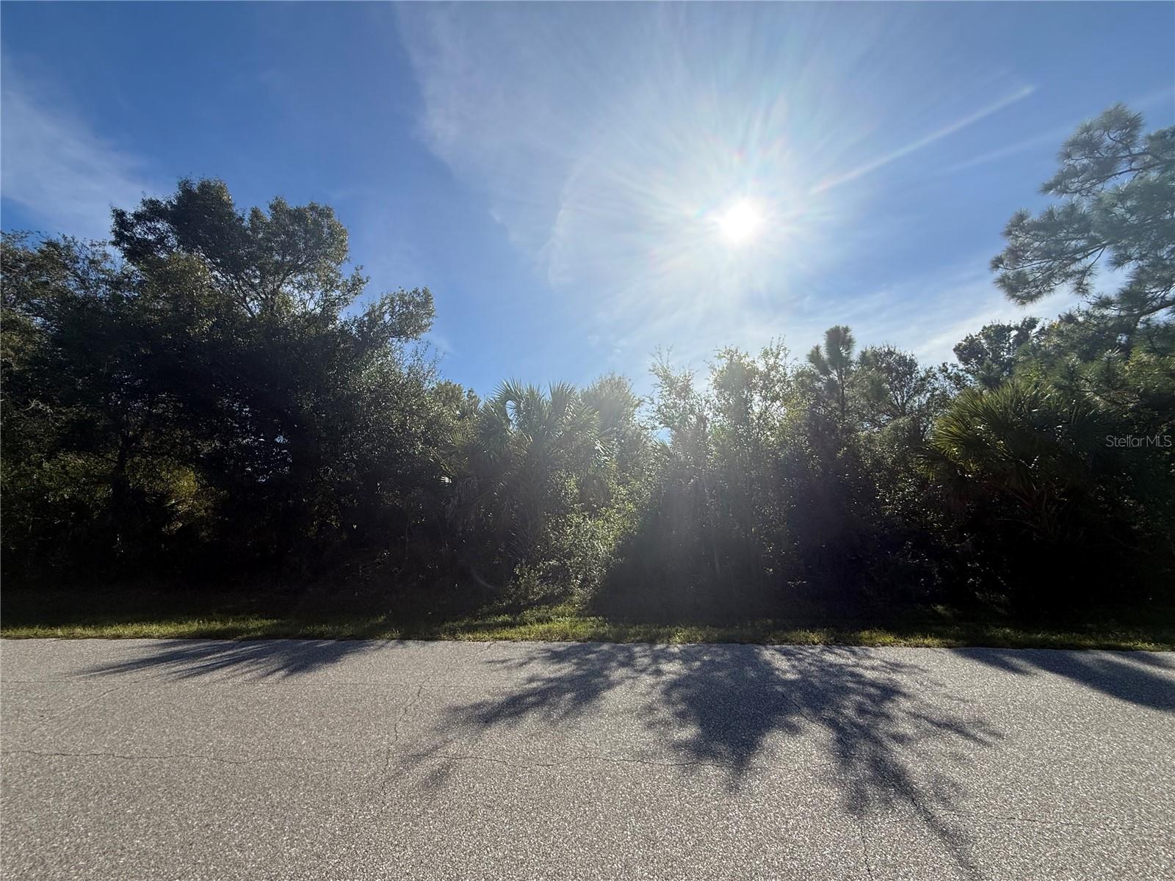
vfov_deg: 85.7
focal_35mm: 14
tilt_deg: +10.6
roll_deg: -0.3
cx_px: 588
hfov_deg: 102.1
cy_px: 440
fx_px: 475
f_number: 2.2
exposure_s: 1/3289
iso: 50
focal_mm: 2.22
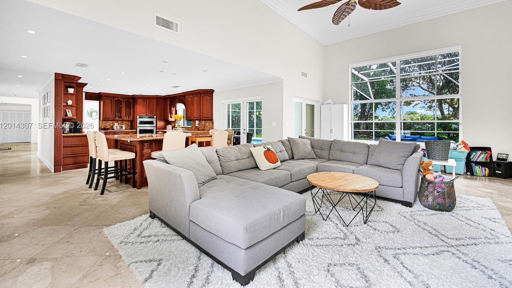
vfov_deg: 70.2
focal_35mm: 15
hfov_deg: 103.0
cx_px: 254
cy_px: 126
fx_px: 204
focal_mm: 14
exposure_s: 1/60
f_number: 4
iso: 100
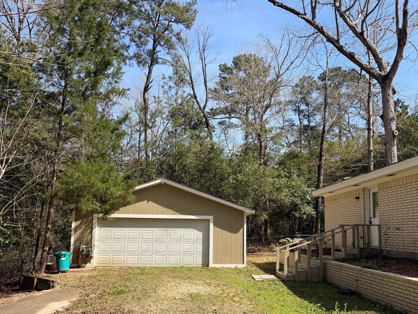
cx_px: 210
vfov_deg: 46.5
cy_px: 193
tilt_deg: +6.6
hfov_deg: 60.0
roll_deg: -0.8
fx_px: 362
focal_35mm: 30
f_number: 1.78
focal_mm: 6.76
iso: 80
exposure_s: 1/3279
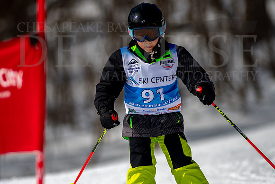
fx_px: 3438
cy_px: 92
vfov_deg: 3.1
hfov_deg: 4.6
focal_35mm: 450
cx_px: 138
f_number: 2.8
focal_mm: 300
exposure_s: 1/6400
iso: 100
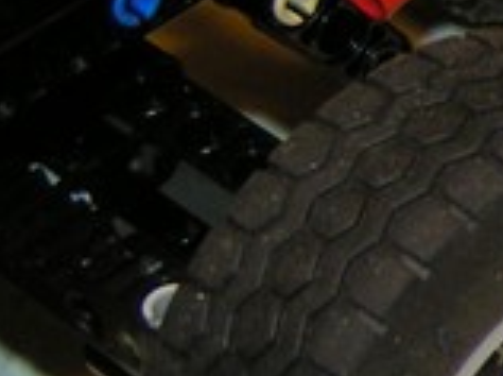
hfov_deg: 11.9
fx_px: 2234
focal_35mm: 154
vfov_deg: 9.6
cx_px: 901
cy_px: 76
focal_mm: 5.8
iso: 100
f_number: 2.8
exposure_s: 1/40
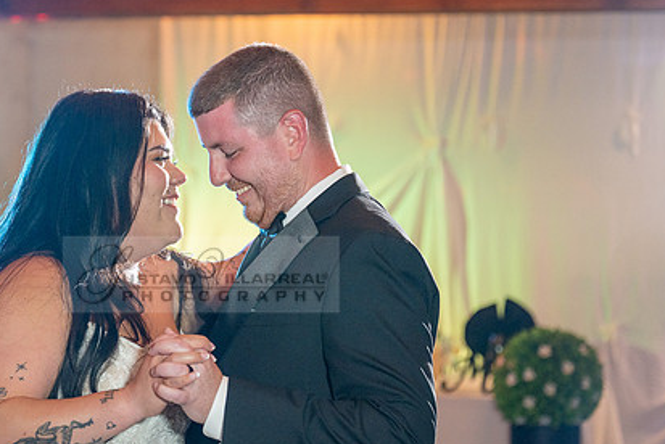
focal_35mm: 108
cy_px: 243
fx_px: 1996
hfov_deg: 18.8
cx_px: 203
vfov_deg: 12.7
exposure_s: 1/125
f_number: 2.8
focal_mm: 70
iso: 800
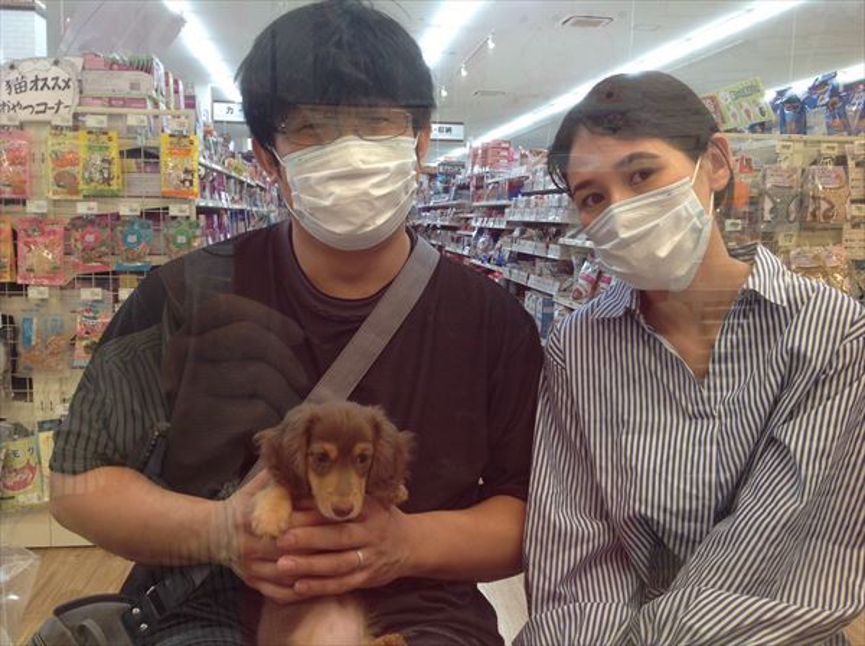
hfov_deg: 52.7
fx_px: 873
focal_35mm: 35
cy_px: 323
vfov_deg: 40.6
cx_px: 432
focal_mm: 4.28
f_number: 2.4
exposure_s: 1/30
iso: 64
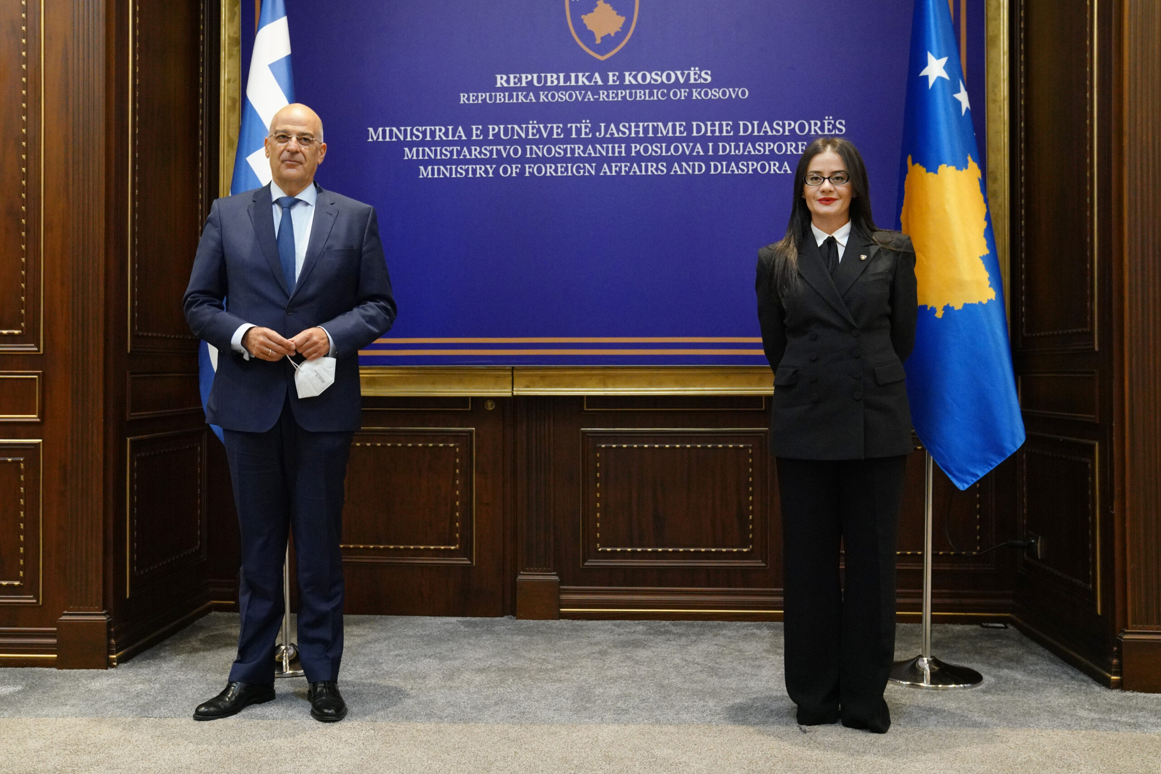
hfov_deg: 58.7
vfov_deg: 41.1
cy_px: 387
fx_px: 1032
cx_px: 580
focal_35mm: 32
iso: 5000
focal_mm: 32
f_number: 4.5
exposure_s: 1/160
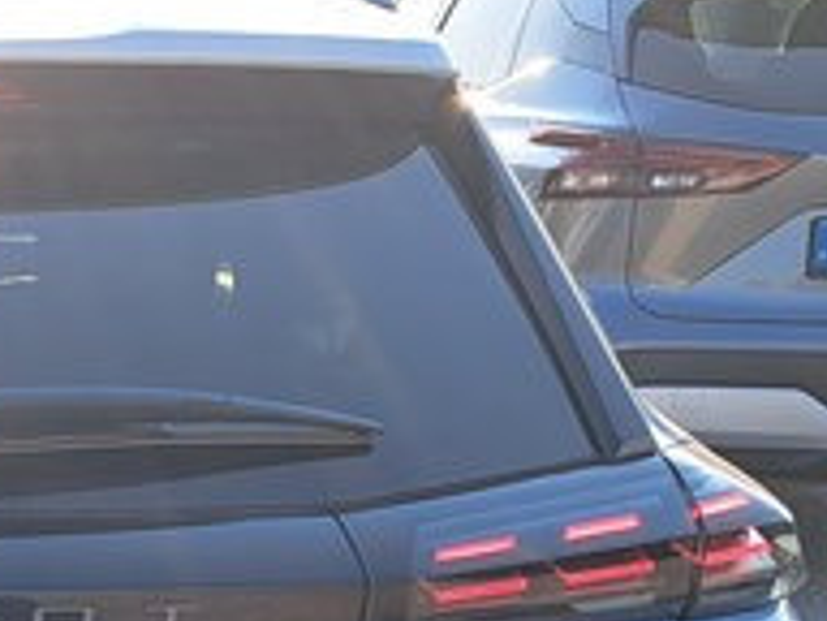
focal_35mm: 100
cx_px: -409
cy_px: 785
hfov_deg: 17.6
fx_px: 2389
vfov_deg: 14.2
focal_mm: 5.23
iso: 50
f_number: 1.8
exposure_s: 1/676
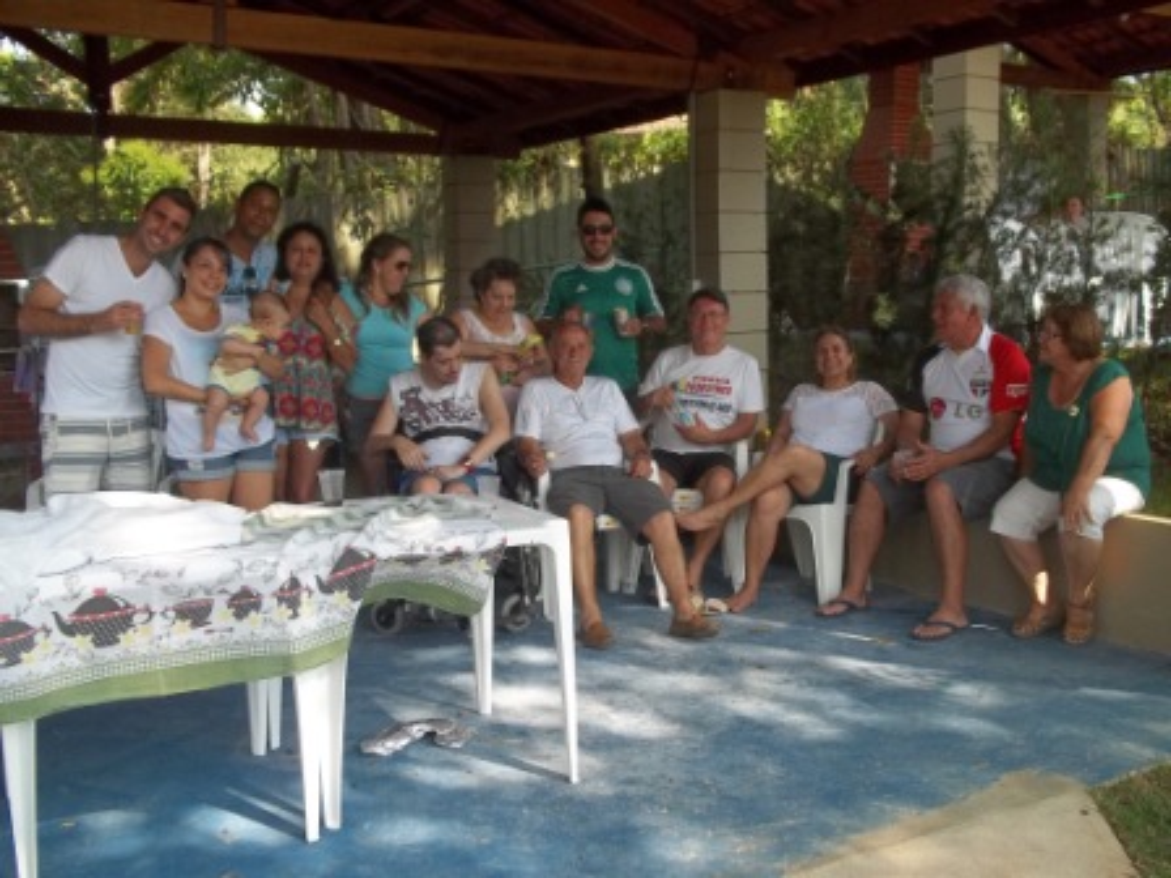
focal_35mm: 36
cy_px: 439
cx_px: 586
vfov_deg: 39.7
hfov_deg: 51.4
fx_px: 1218
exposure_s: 1/160
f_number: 3.1
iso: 64
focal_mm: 6.5
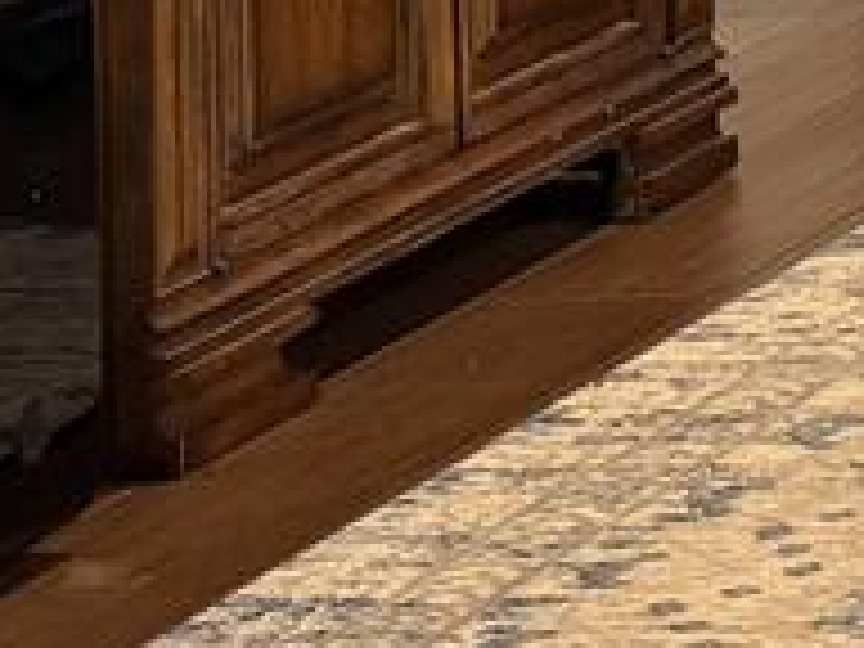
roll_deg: +1.4
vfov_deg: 7.6
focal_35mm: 180
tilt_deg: +0.5
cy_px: -1004
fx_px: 4493
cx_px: 2830
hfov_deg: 8.6
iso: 400
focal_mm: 6.76
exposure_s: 1/60
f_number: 1.78
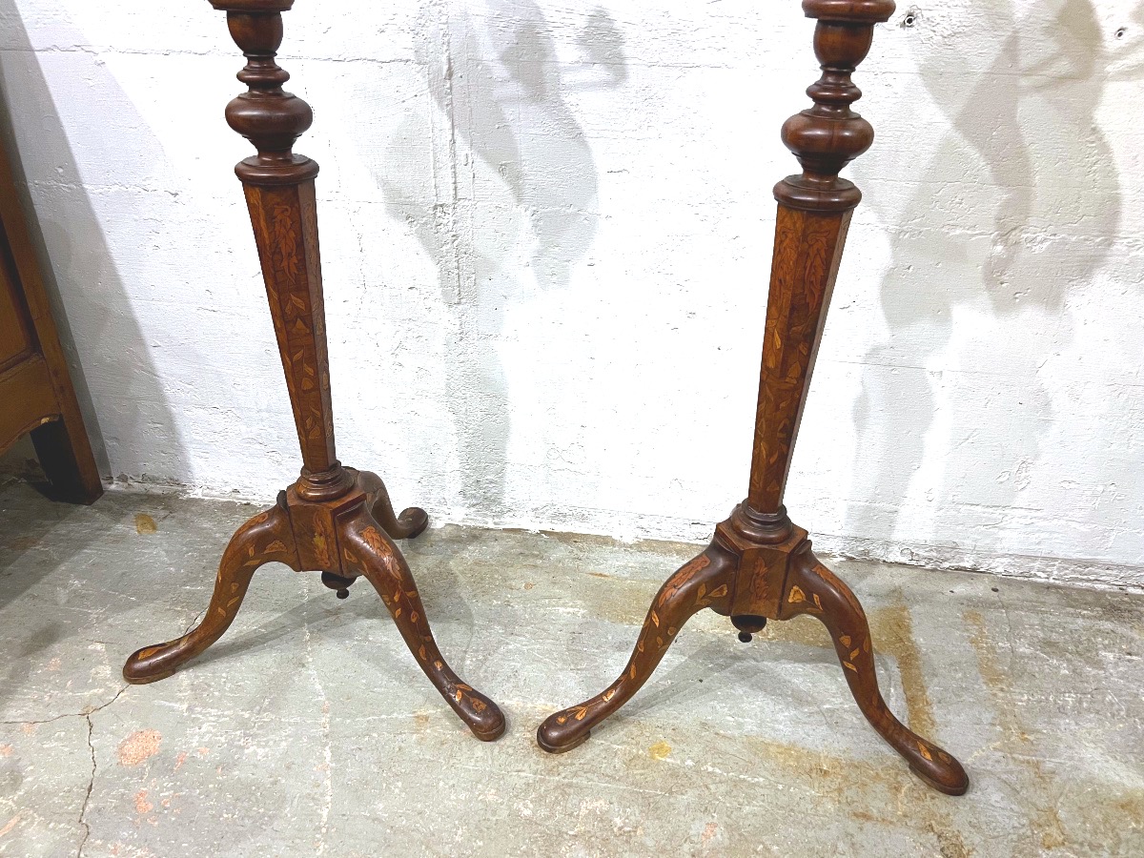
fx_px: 859
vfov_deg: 53.1
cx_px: 572
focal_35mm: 26
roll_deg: -0.6
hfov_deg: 67.3
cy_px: 429
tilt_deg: -30.0
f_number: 1.5
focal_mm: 5.7
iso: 250
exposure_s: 1/50
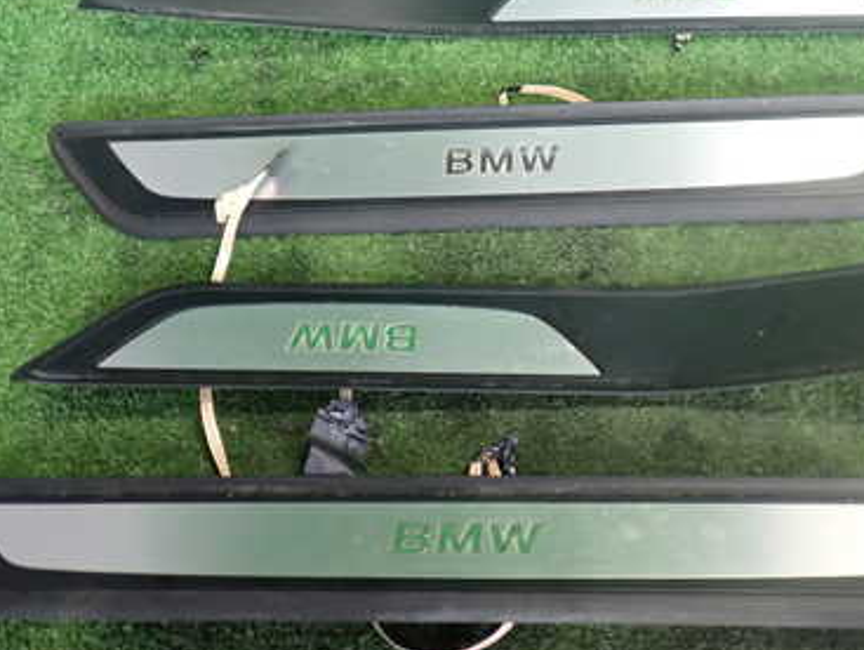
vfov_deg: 29.7
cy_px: 273
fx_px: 1224
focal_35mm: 49
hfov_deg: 38.6
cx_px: 546
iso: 640
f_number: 2.3
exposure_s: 1/50
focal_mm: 5.4
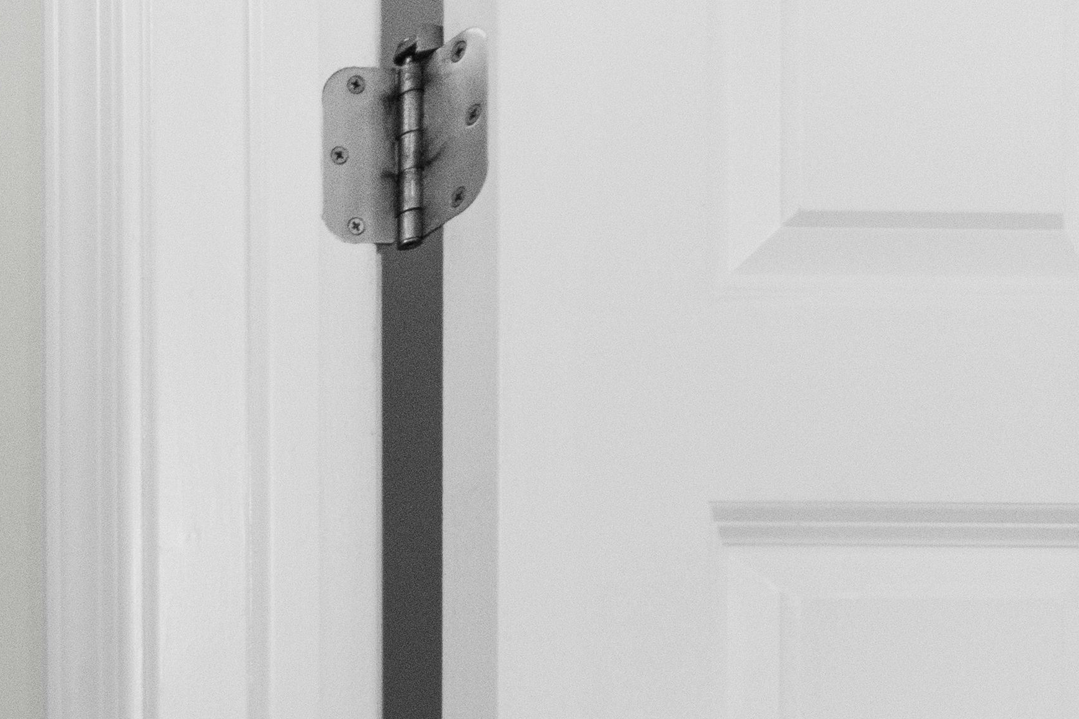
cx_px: -1438
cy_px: 1609
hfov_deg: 15.3
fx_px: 2490
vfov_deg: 13.2
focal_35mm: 83
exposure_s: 1/13
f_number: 11
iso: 3200
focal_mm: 15.2
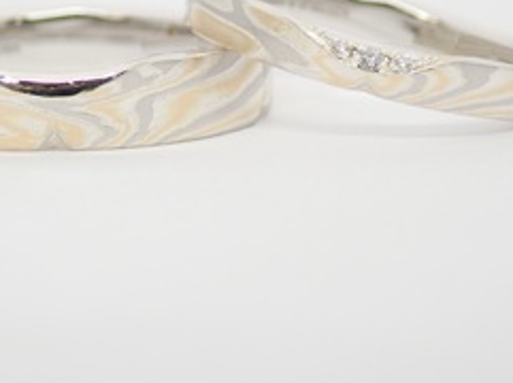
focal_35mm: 144
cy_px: 59
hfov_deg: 13.7
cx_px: 204
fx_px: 2131
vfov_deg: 10.2
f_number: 4.1
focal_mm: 13.65
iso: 200
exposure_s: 1/100
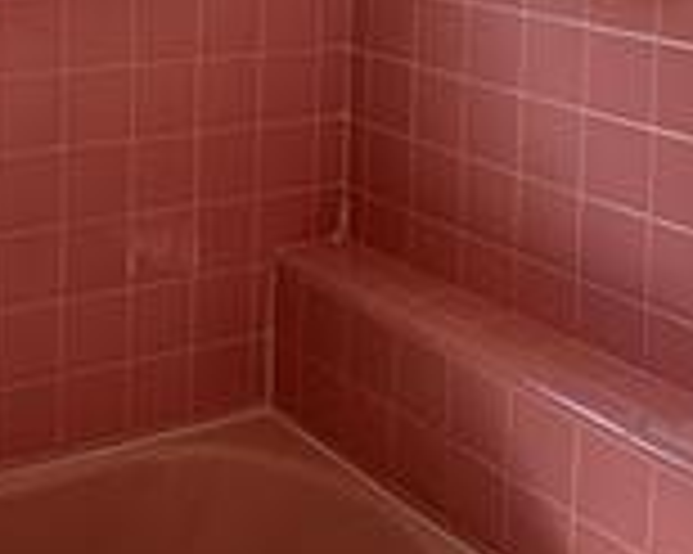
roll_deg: -0.8
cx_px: 158
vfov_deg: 20.9
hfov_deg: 27.5
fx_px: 1394
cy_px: -113
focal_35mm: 68
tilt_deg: -3.3
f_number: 2.2
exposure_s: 1/120
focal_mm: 2.22
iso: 50
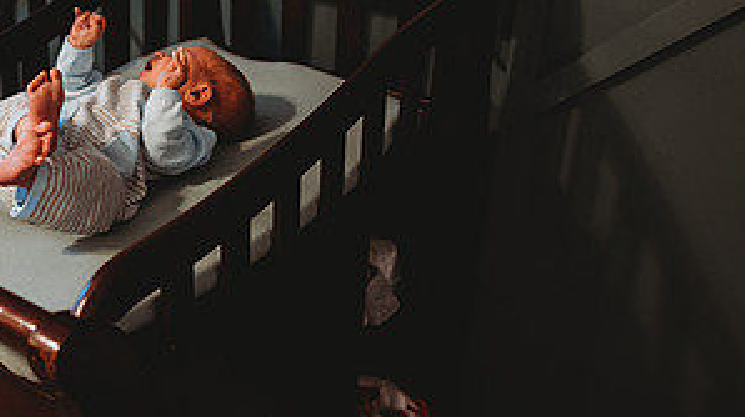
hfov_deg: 39.2
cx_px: 80
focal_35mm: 49
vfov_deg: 24.1
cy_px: 99
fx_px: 967
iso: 1250
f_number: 2.2
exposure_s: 1/160
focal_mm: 24
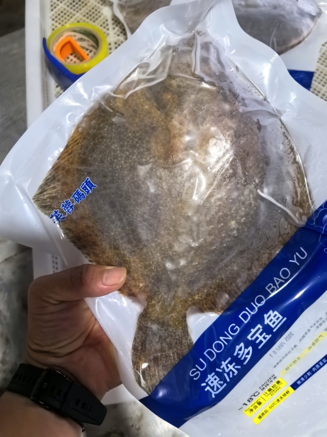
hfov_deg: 51.3
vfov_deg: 65.3
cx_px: 164
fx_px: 340
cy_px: 218
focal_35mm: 27
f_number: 2
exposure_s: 1/100
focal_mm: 5.75
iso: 640
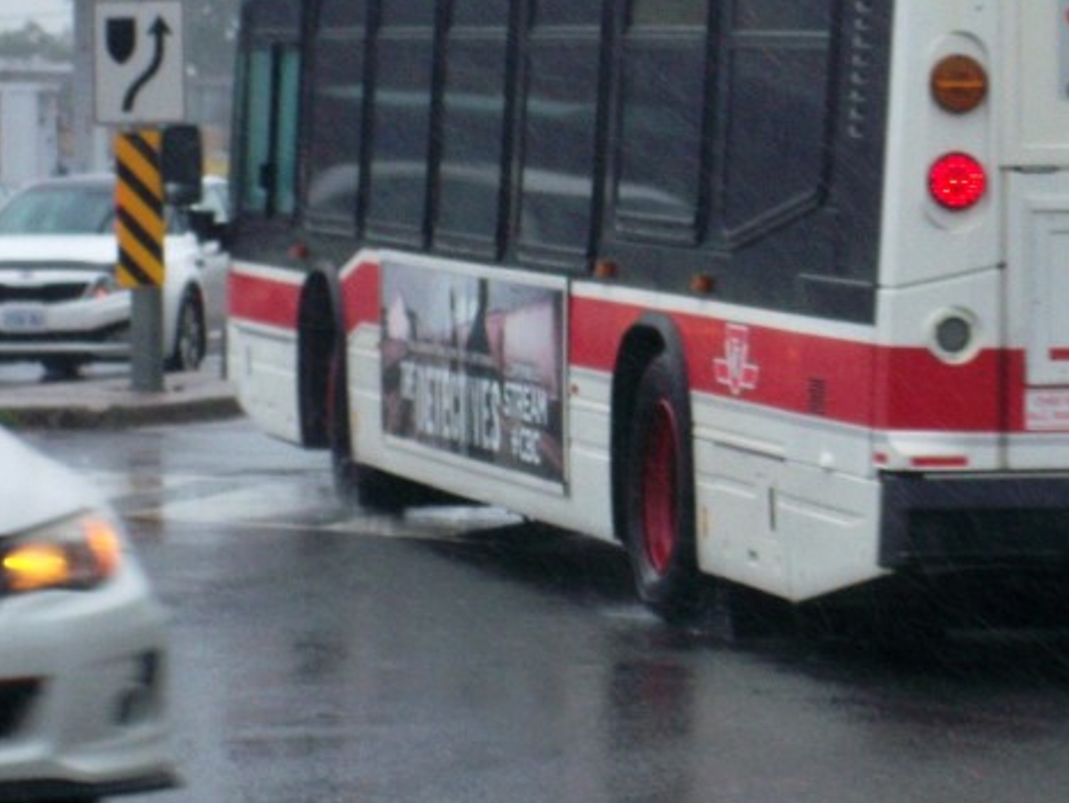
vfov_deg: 6.5
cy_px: 156
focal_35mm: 230
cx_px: 1055
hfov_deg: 8.6
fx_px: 7108
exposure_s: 1/100
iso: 200
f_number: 5.7
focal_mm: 18.8
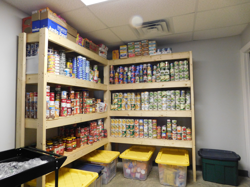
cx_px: 125
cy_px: 94
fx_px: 166
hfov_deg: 73.9
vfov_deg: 58.9
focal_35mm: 23
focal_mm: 4
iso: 400
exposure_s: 1/13
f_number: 3
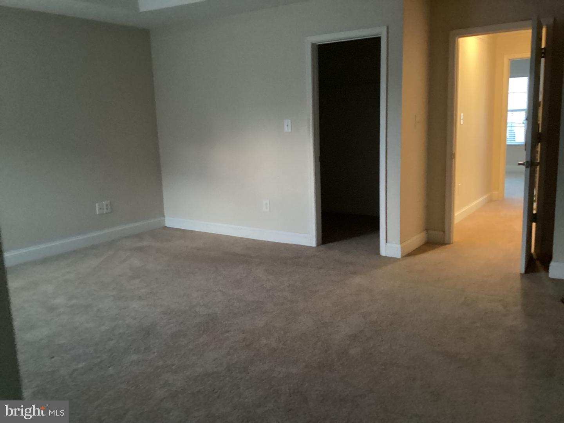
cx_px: 282
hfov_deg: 58.4
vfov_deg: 45.4
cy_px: 212
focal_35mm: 31
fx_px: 505
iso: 800
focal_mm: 3.3
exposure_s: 1/24
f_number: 2.4
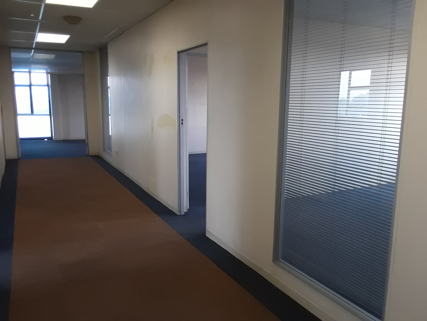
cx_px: 214
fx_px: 370
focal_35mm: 30
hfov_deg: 60.0
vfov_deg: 46.8
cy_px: 160
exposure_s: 1/50
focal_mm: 2.2
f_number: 1.9
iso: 64
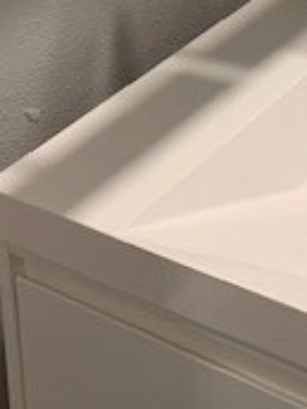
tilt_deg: -9.2
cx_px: 228
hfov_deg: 15.2
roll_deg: +1.8
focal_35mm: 97
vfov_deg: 17.4
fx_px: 1147
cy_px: -273
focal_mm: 4.25
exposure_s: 1/60
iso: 100
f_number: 1.8
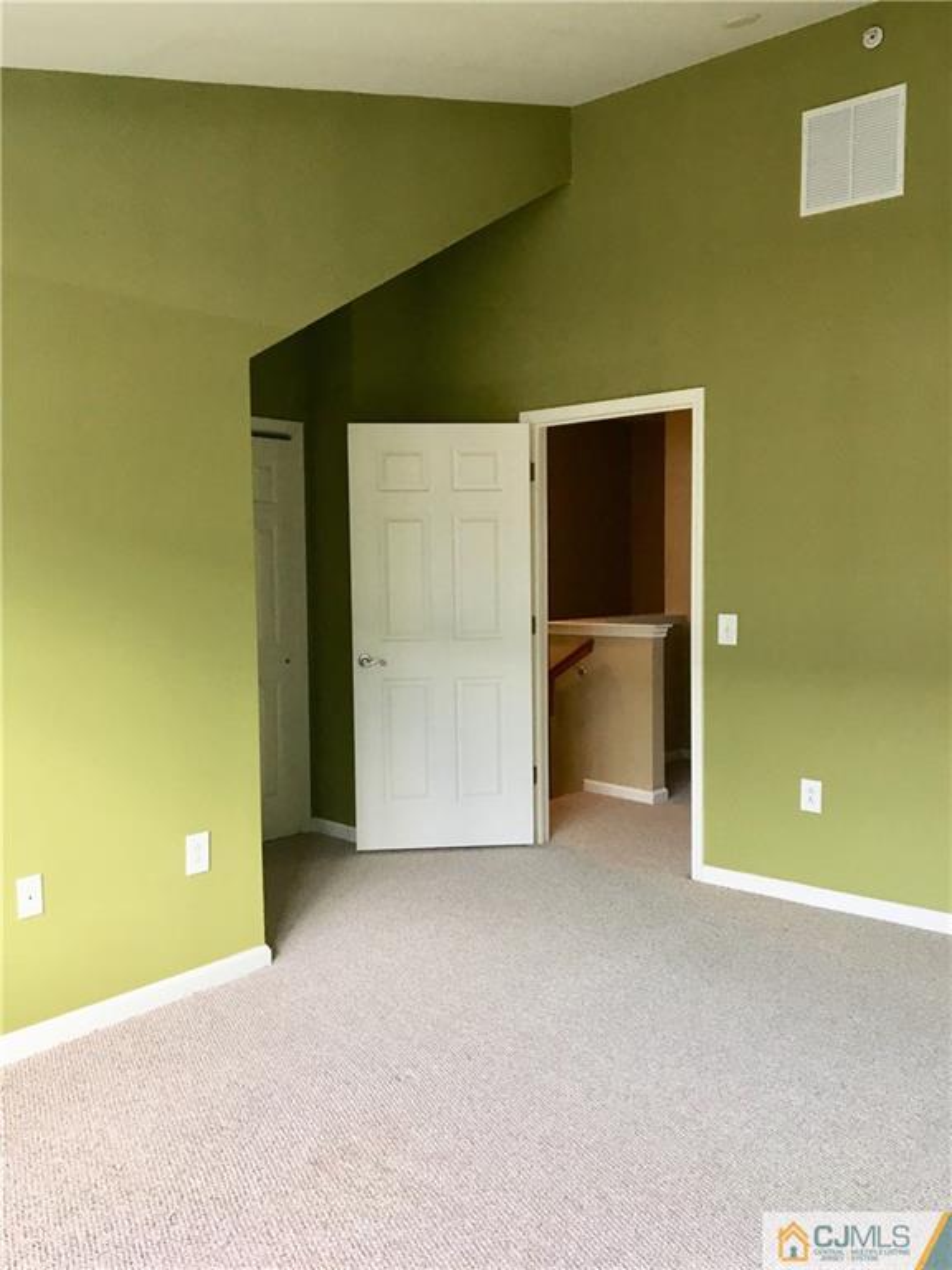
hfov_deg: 48.2
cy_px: 635
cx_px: 476
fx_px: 1063
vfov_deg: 61.7
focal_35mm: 29
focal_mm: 4.15
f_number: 2.2
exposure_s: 1/30
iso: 50
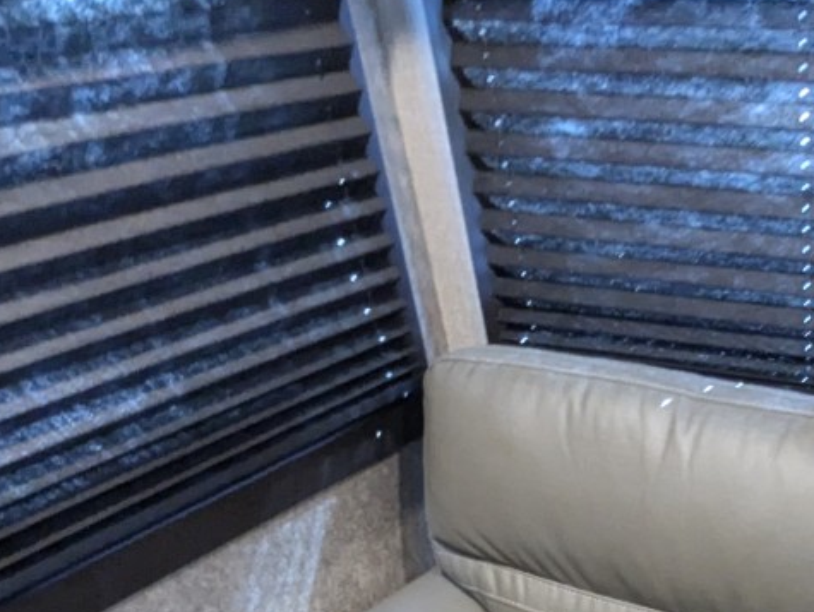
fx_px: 1106
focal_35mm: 47
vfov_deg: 25.4
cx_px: 777
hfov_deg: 37.0
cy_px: 850
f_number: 2.2
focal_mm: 2.35
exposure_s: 1/26.1
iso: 782
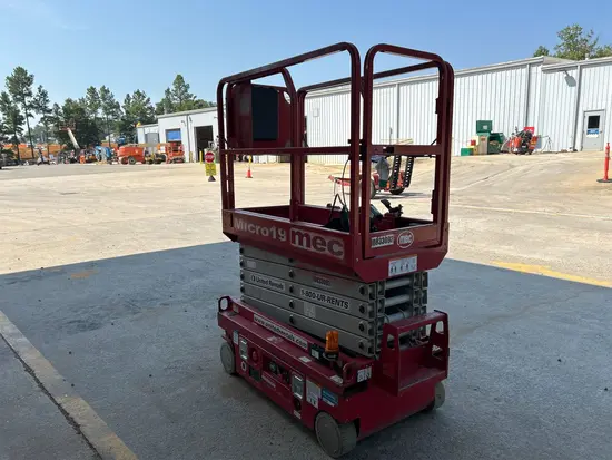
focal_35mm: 26
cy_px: 230
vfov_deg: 53.1
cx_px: 306
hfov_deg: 67.3
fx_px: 460
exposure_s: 1/3704
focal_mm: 5.7
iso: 50
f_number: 1.5
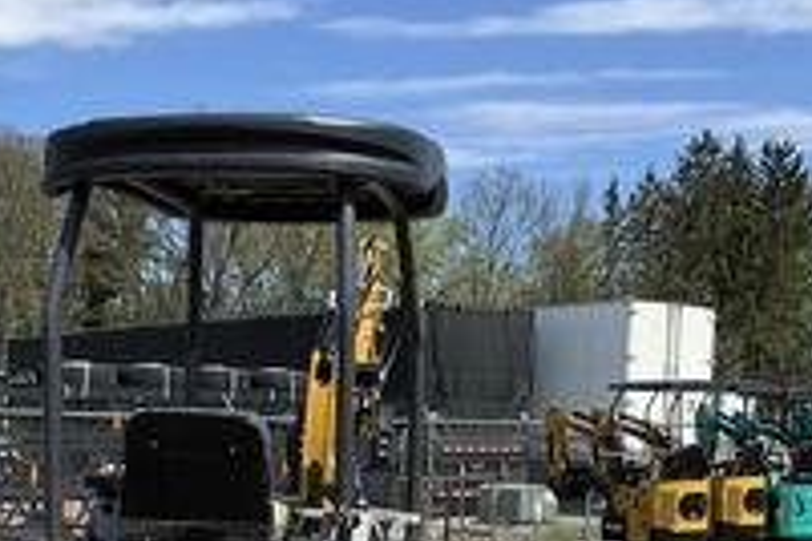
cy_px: 569
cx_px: 287
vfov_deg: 21.6
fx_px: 1353
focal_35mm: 60
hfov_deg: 33.2
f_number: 1.8
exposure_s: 1/1377
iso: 25
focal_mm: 3
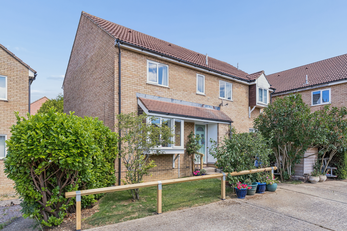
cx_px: 174
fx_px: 222
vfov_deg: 55.1
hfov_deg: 76.1
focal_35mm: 23
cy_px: 116
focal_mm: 23
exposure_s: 1/1000
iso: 800
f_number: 6.3
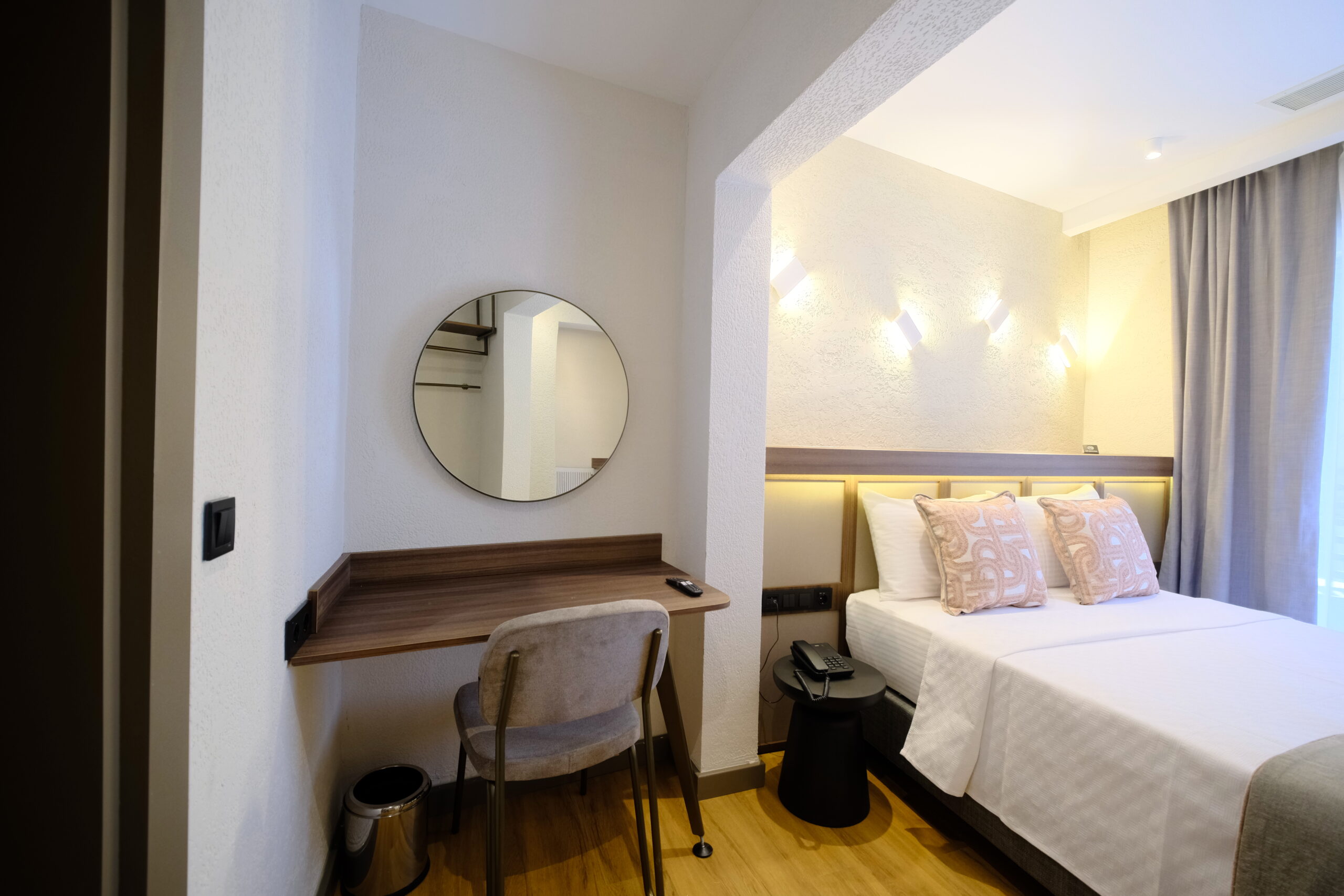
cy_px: 448
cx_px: 672
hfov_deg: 104.3
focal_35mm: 14
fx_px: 523
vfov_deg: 81.2
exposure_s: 1/100
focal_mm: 9
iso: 2000
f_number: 2.8
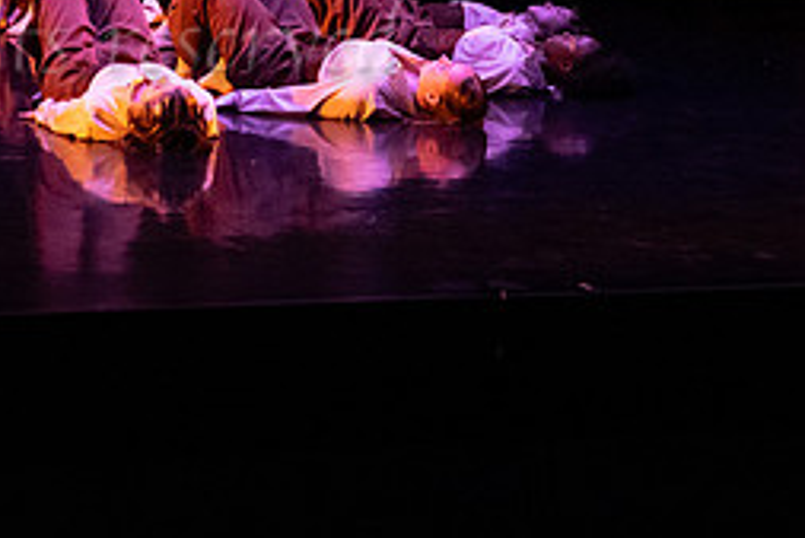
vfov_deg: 9.9
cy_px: -10
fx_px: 3065
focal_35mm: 137
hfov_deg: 14.8
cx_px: 56
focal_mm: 54
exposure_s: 1/400
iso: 4000
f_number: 3.2
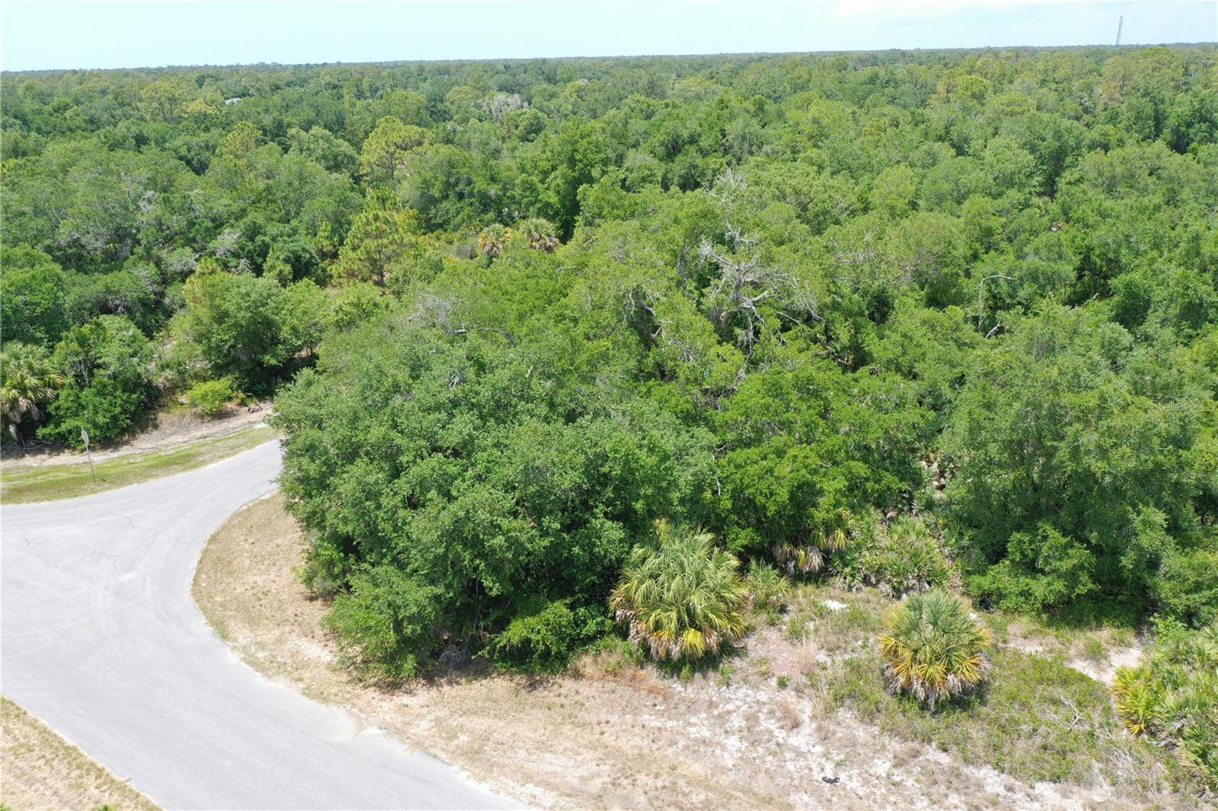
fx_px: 947
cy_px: 406
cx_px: 609
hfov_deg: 65.5
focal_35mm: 28
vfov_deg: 46.4
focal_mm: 10.26
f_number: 5
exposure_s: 1/240
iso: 100
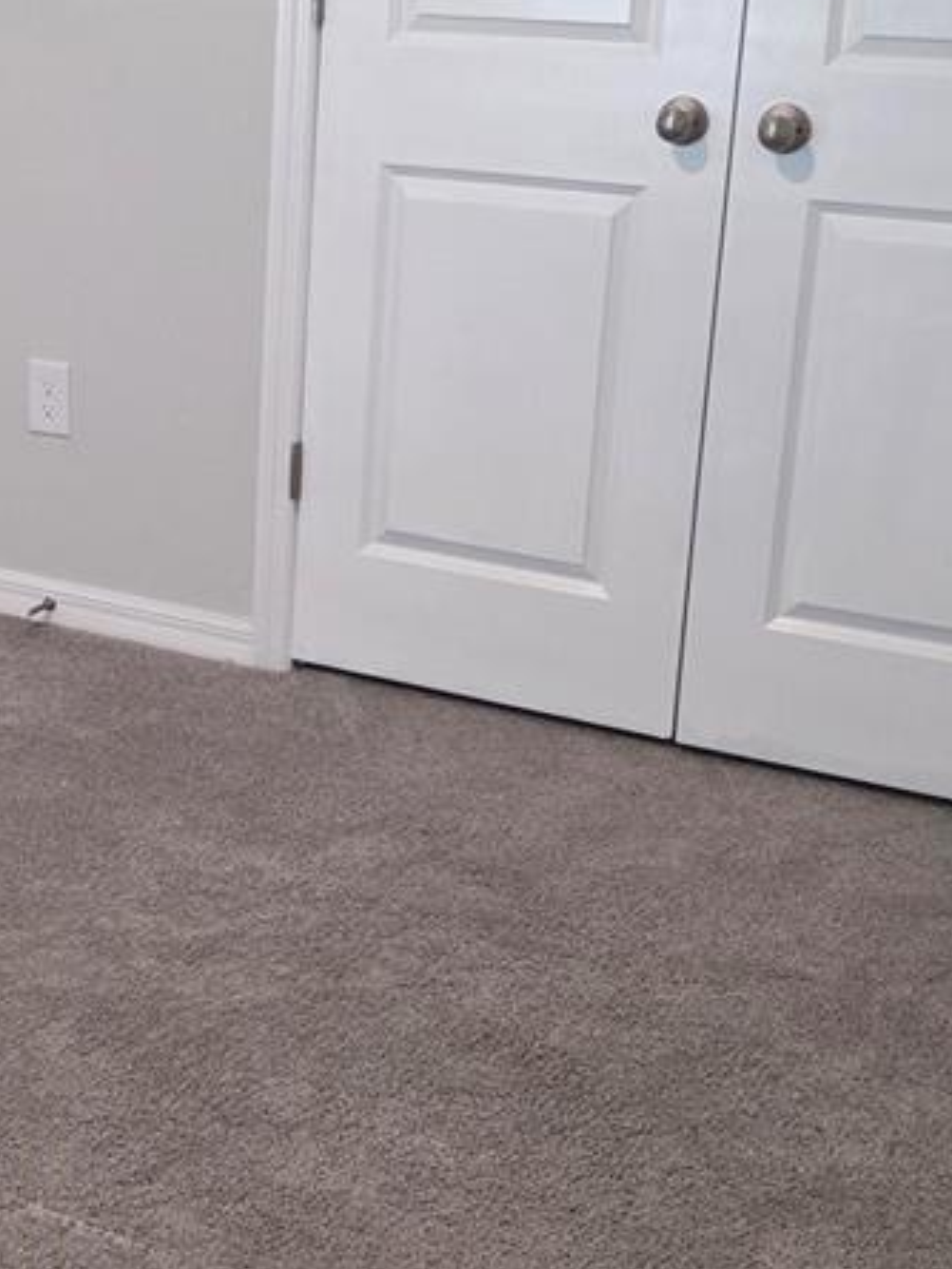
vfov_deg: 31.1
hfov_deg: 22.8
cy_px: 476
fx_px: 2272
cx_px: 26
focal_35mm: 62
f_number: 1.7
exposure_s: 1/120
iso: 400
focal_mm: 6.3
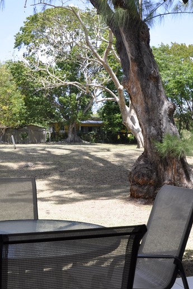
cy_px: 142
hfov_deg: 26.5
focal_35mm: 51
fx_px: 410
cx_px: 98
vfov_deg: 38.9
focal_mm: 22
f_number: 10
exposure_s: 1/100
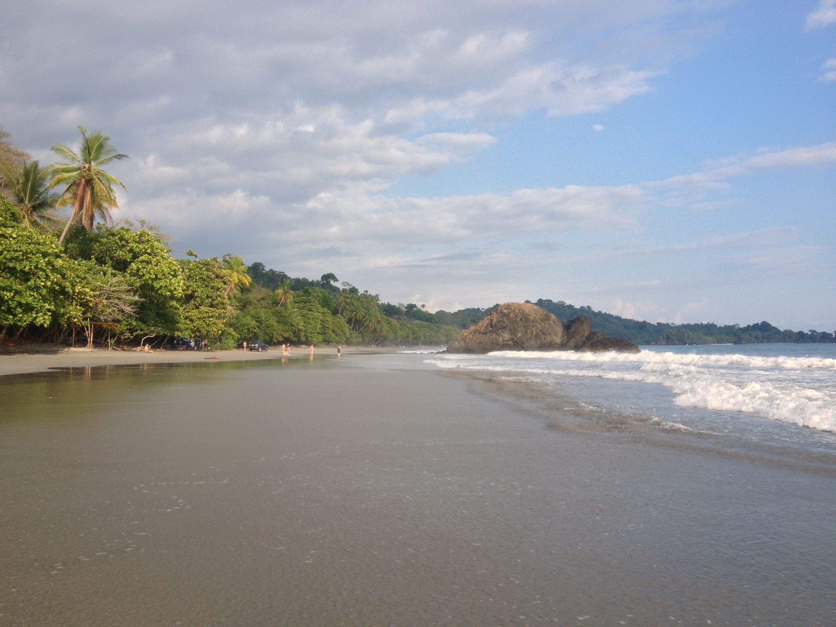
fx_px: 845
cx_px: 418
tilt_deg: -1.6
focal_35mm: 35
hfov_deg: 52.6
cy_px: 314
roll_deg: +0.8
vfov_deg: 40.7
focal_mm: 4.28
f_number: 2.4
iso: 50
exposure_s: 1/1255
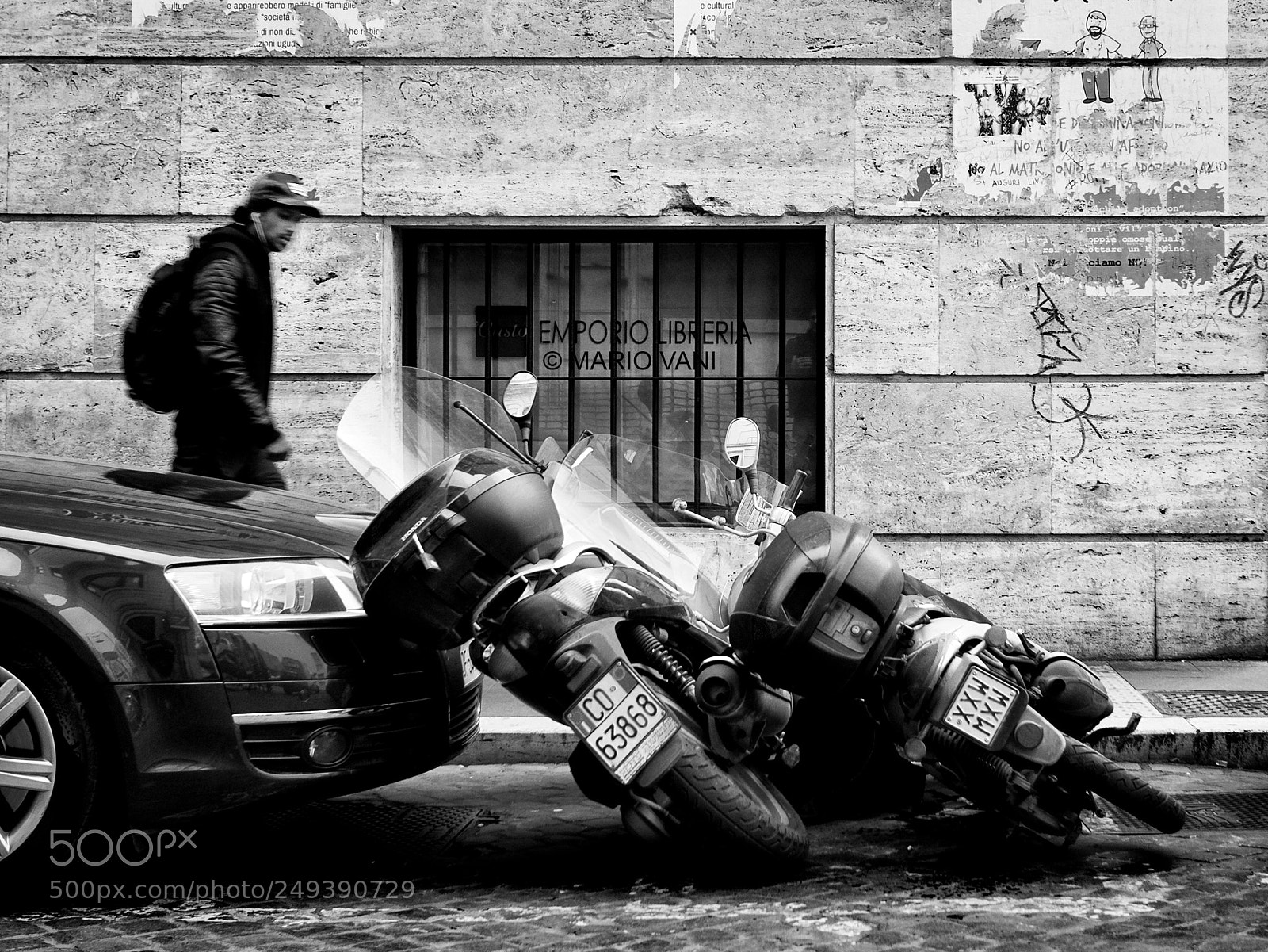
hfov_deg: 53.9
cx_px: 634
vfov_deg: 41.8
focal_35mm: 34
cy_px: 476
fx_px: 1246
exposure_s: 1/80
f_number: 3.2
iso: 200
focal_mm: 17
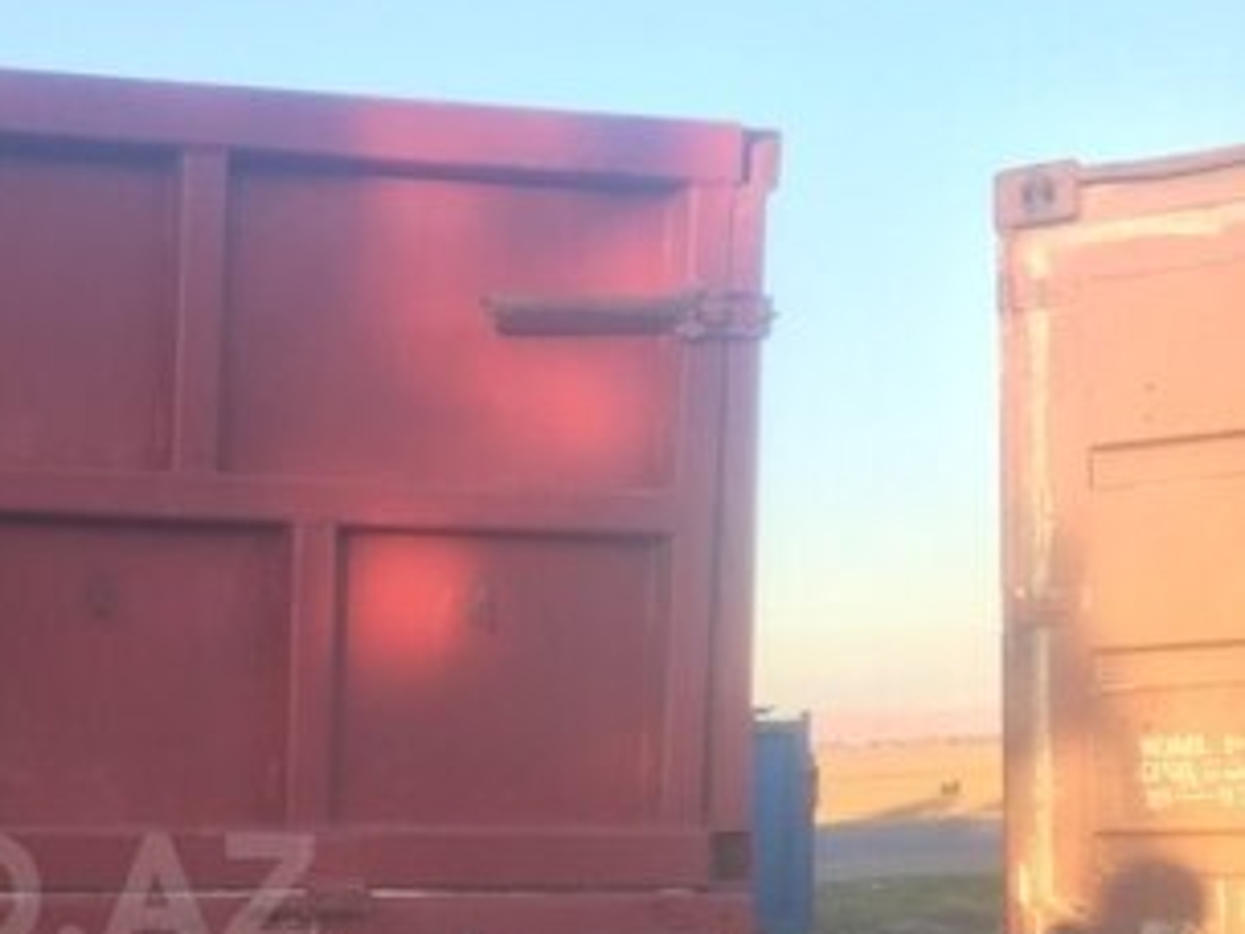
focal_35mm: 63
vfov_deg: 22.5
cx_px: -102
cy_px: 895
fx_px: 2266
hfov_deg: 28.2
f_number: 2.2
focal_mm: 4.15
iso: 32
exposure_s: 1/120
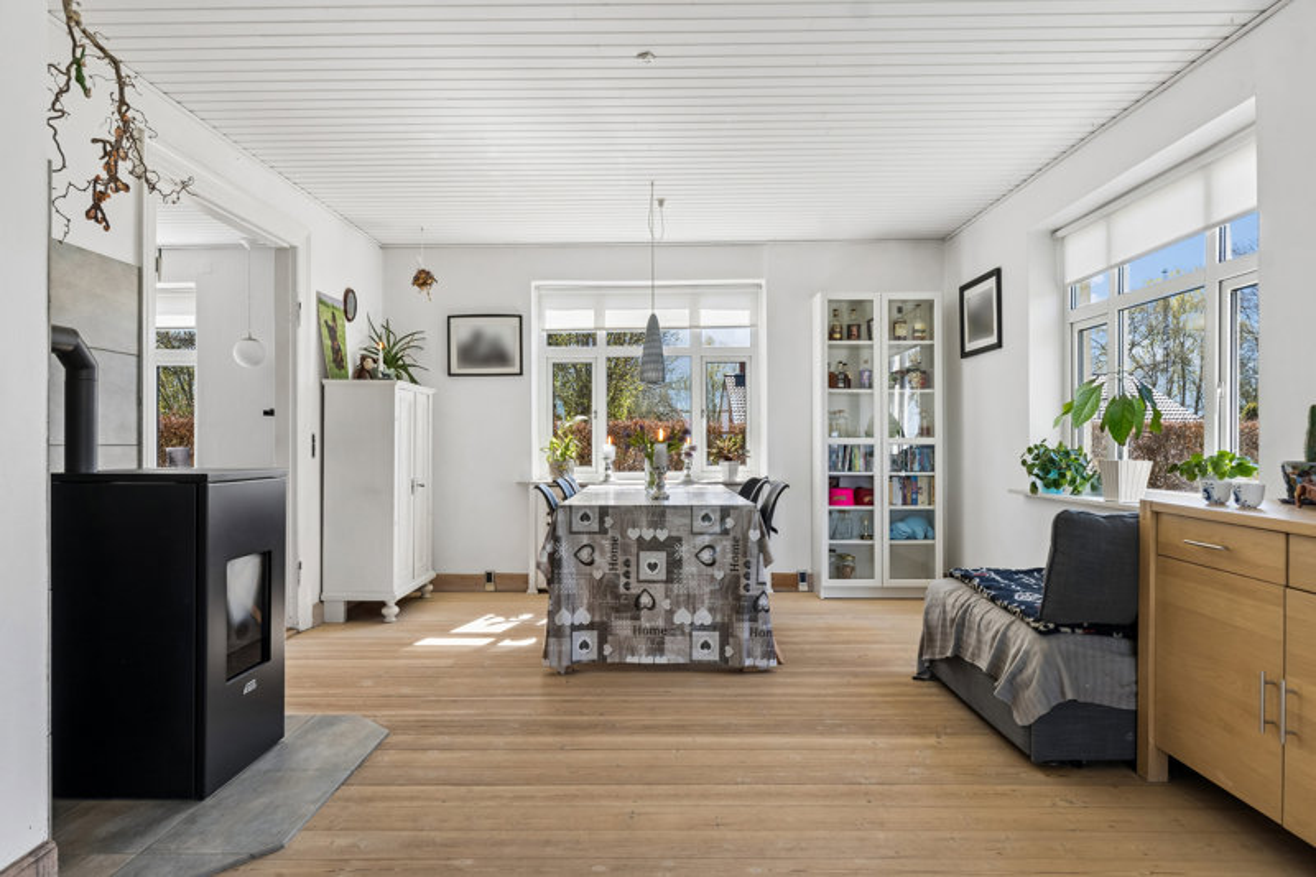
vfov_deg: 56.1
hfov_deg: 77.3
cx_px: 658
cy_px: 438
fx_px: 822
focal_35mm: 22
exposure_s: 1/13
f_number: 8
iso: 200
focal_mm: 15
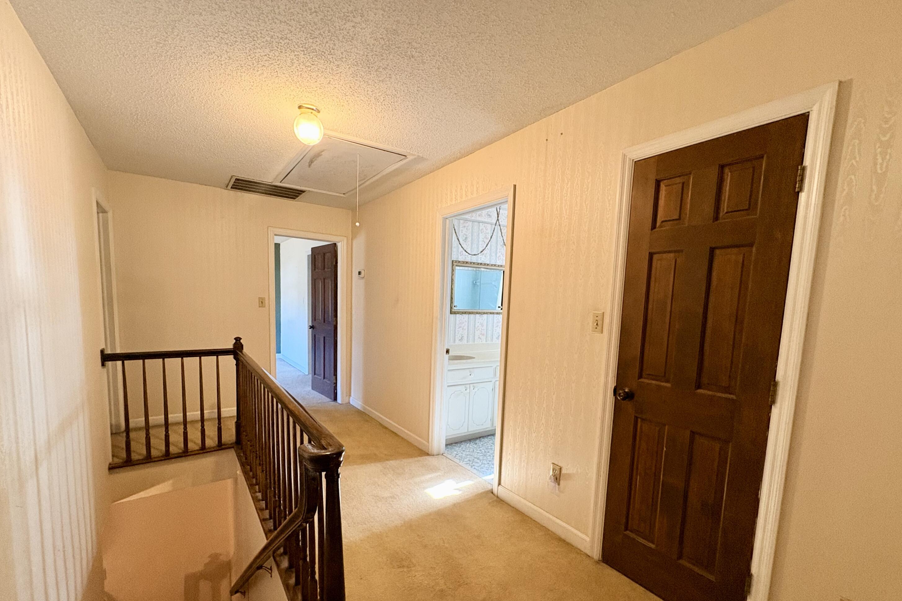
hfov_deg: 100.4
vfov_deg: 76.9
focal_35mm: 15
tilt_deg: -5.5
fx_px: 376
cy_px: 343
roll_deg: +0.4
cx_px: 440
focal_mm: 2.22
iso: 400
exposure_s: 1/60
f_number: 2.2
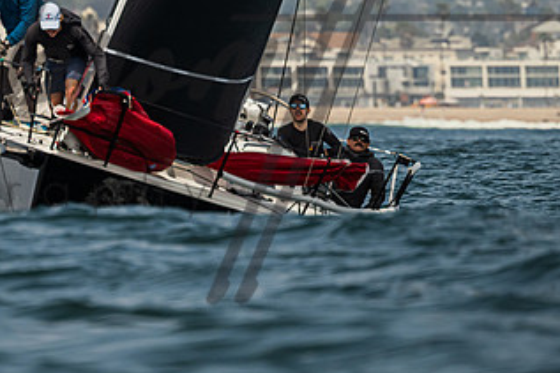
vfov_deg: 1.4
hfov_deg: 2.1
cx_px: 187
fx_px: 15080
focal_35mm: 970
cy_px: 56
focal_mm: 400
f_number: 5.6
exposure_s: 1/4000
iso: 500
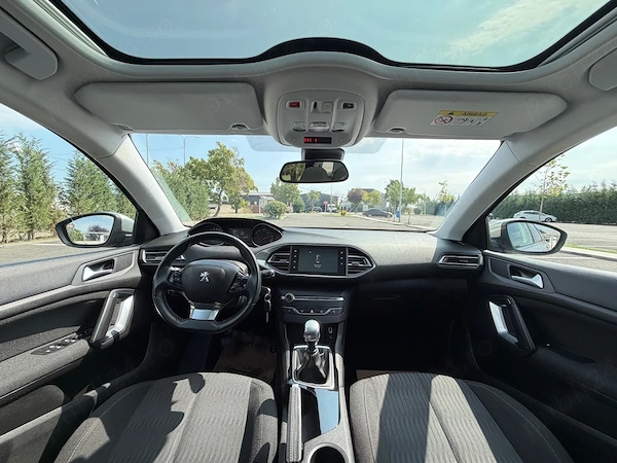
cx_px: 308
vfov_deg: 85.7
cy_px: 232
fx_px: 250
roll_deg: -0.9
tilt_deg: -6.2
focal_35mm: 14
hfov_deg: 102.1
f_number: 2.2
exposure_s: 1/448
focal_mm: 2.22
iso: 64
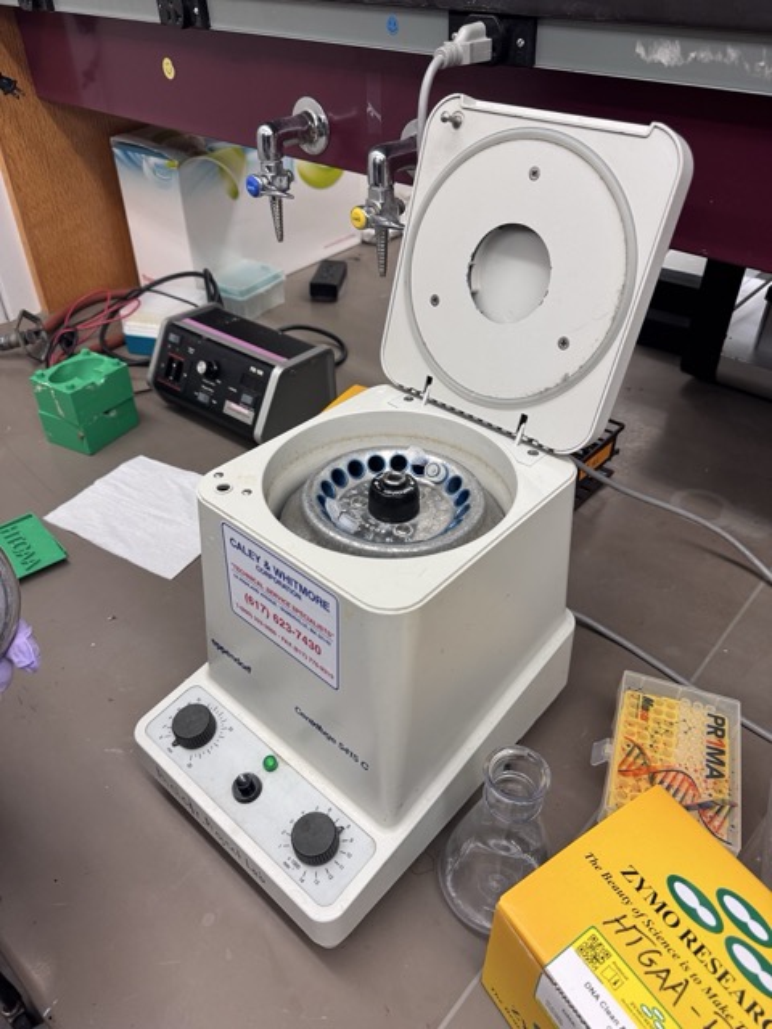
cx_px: 386
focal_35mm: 24
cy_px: 514
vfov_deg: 71.6
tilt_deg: -36.6
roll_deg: +0.8
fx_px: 714
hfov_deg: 56.8
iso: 160
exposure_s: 1/120
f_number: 1.78
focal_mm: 6.76
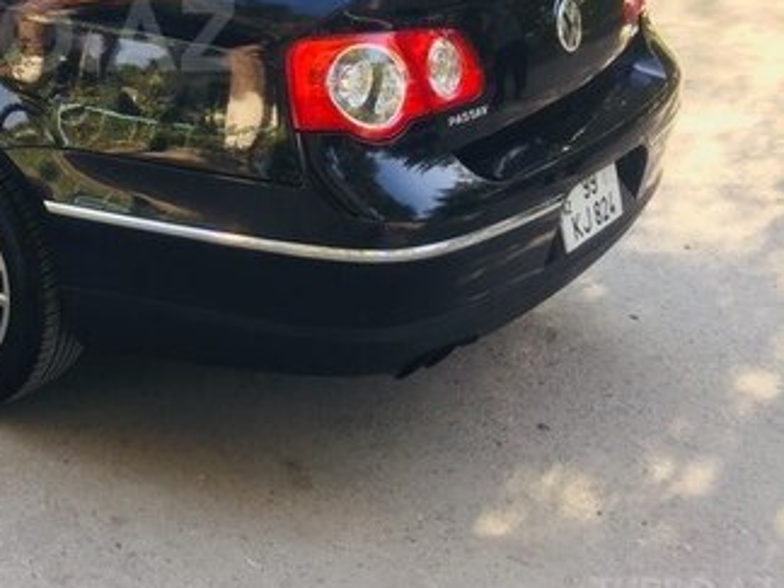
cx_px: -12
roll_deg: +0.9
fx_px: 1336
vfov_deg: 24.0
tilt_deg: -17.6
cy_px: 35
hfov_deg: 30.3
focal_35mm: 59
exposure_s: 1/174
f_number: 2.2
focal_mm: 4.15
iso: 32
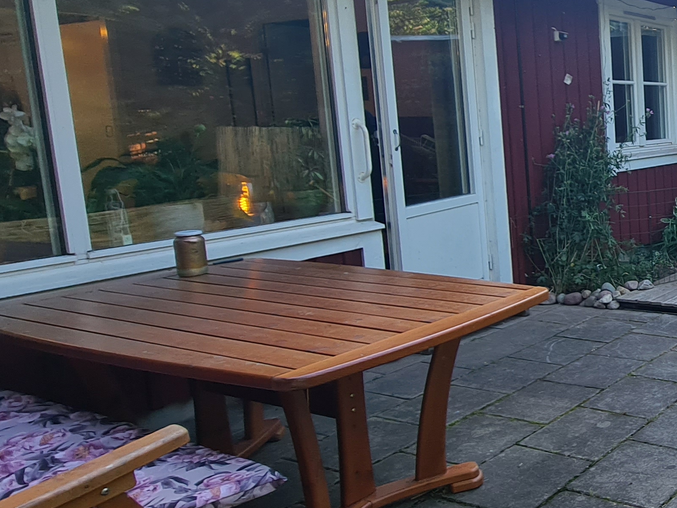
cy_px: 196
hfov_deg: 40.5
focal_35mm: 33
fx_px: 645
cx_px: 796
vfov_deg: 42.7
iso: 50
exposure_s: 1/182
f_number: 2.2
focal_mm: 2.2
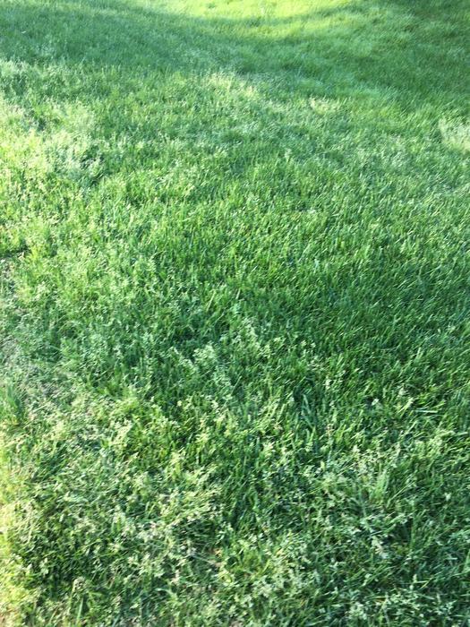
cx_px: 235
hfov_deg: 48.2
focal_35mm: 29
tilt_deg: -42.8
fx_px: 525
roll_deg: +0.9
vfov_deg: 61.7
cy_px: 314
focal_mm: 4.15
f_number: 2.2
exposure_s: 1/60
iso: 32
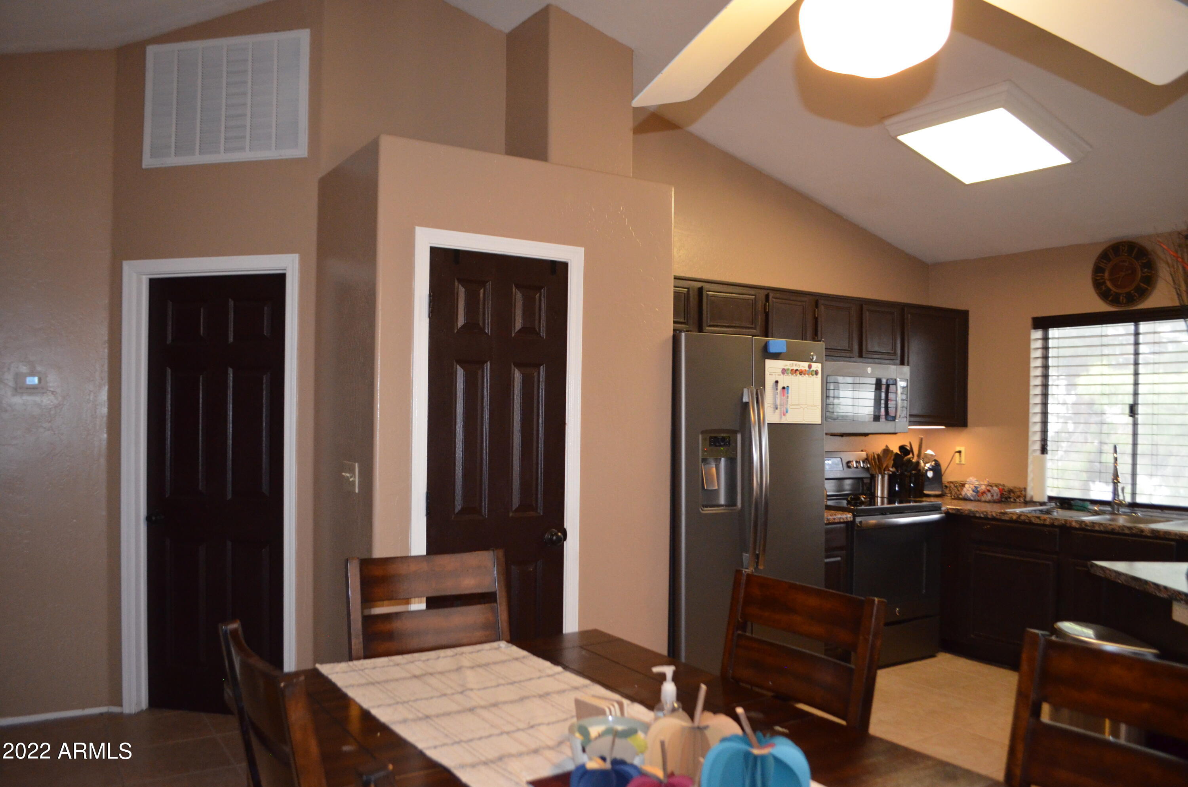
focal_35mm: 27
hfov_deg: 67.5
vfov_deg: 47.7
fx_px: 889
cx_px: 594
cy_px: 394
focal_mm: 18
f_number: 3.5
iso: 2200
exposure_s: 1/60
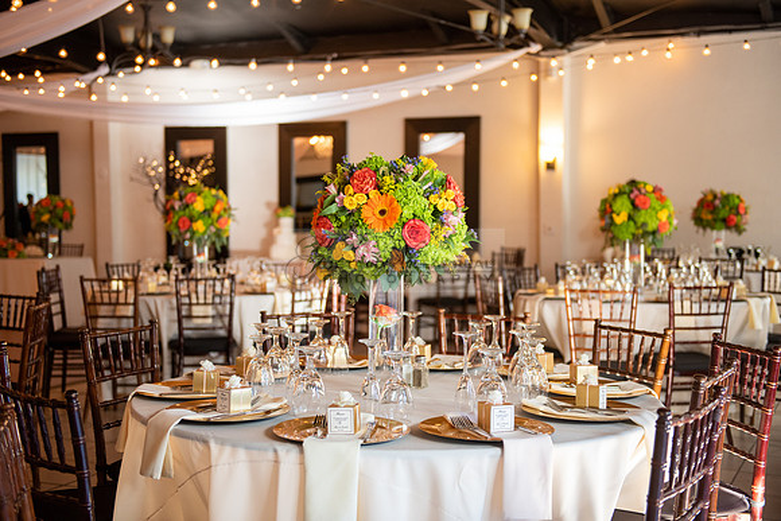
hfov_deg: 39.6
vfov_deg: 27.0
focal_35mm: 50
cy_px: 260
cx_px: 390
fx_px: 1085
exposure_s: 1/80
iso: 1000
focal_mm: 50
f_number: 2.8
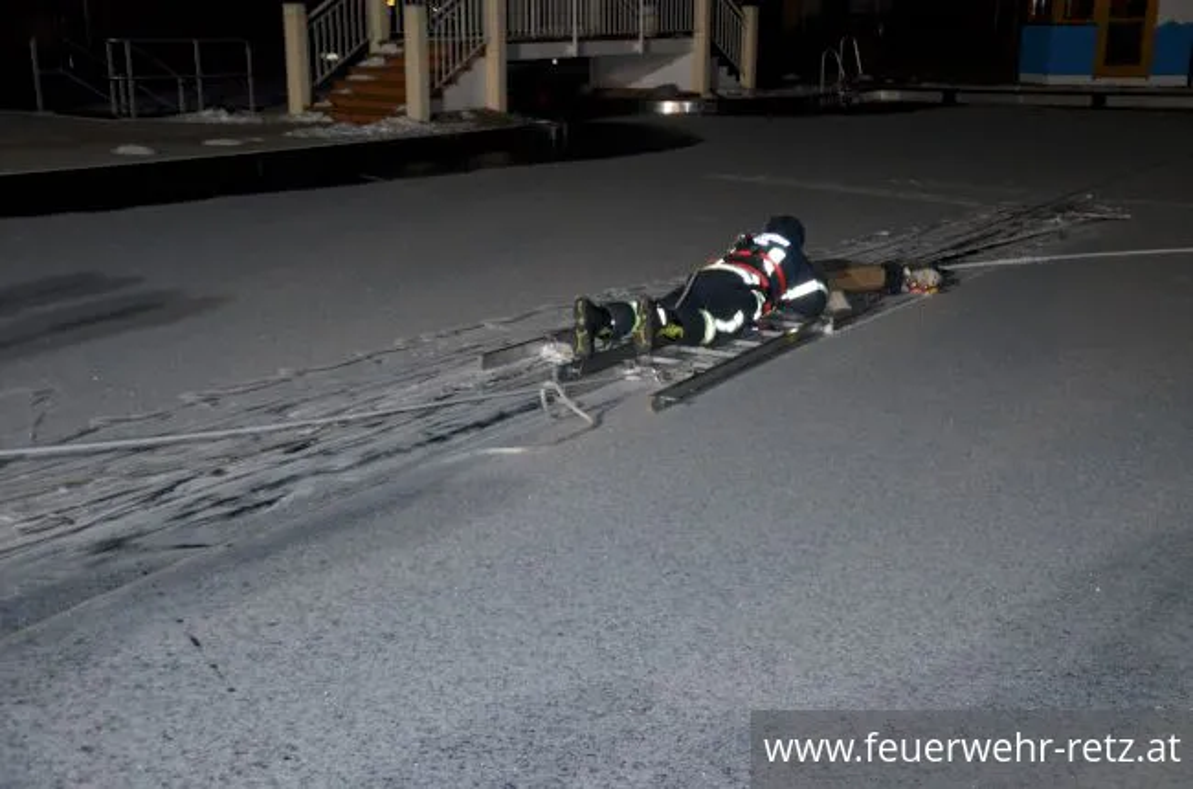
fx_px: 1686
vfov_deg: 26.3
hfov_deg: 39.0
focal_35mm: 51
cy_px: 394
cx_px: 596
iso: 3200
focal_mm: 34
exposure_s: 1/60
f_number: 4.2
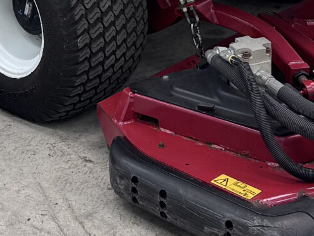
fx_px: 1126
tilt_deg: -13.7
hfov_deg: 15.8
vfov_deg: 11.1
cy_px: -197
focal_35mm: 124
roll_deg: +1.2
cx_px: 99
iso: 80
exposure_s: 1/120
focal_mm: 6.76
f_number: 1.78
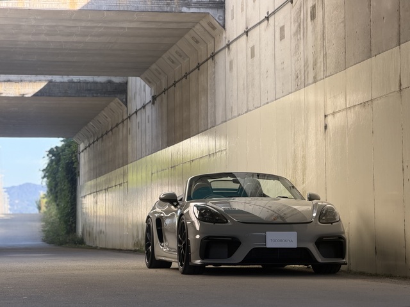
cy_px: 154
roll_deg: +0.2
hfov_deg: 19.7
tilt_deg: +2.8
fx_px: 1184
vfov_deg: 14.8
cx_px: 205
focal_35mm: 100
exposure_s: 1/121
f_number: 2.8
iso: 50
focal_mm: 16.89
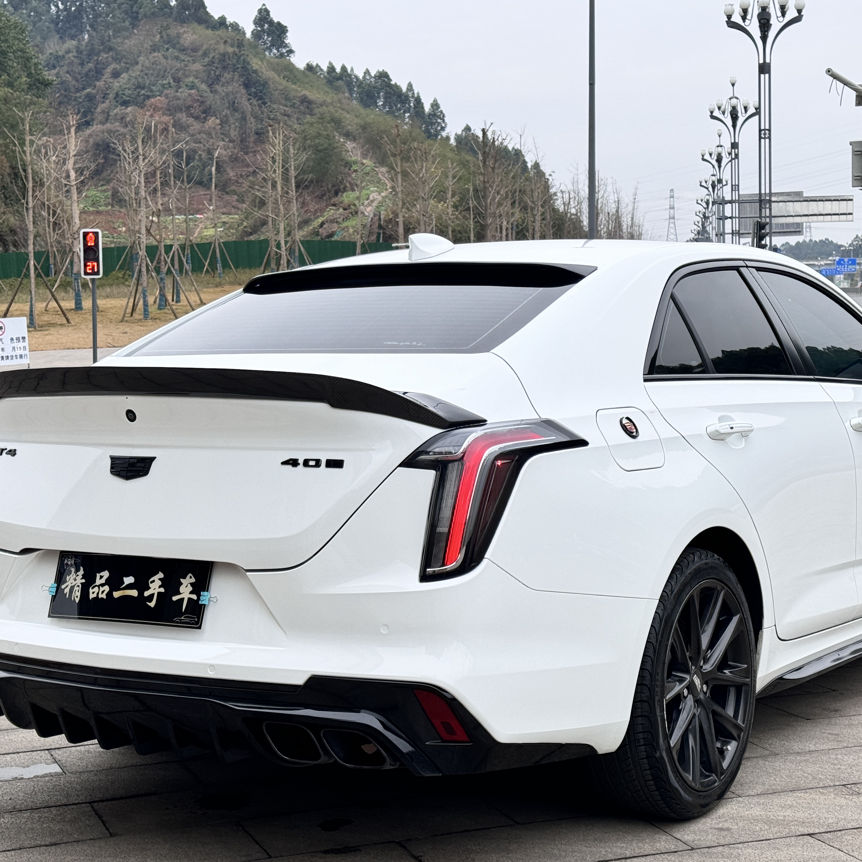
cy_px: 429
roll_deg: +0.7
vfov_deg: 28.2
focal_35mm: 61
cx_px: 437
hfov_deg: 28.2
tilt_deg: -3.4
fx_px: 1719
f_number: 1.78
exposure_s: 1/1043
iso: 64
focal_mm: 6.76
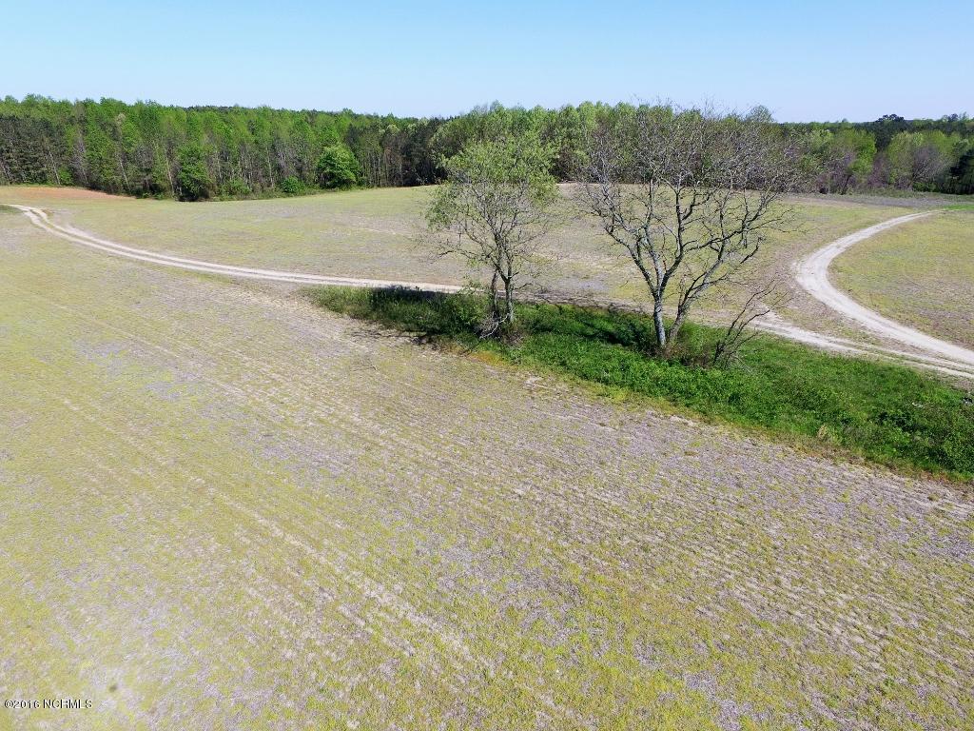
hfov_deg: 81.7
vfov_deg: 66.0
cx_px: 487
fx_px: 563
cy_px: 366
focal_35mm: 20
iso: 100
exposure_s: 1/1272
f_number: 2.8
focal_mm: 3.61
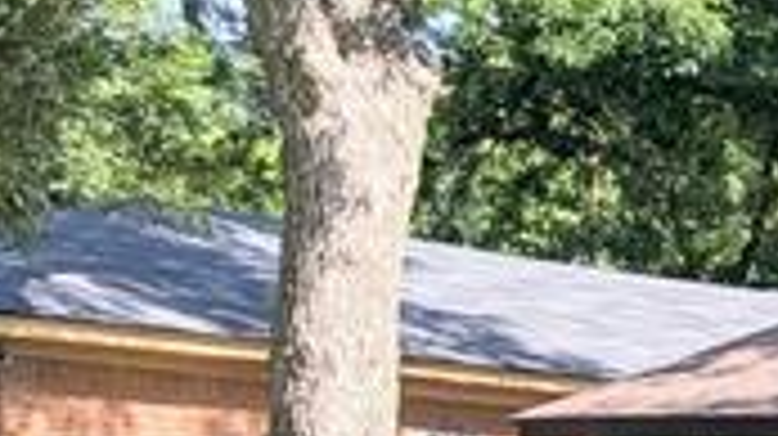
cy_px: 859
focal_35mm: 155
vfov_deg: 7.5
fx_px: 3195
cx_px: 1650
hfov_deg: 12.0
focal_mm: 4.53
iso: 26
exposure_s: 1/7042
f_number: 1.7
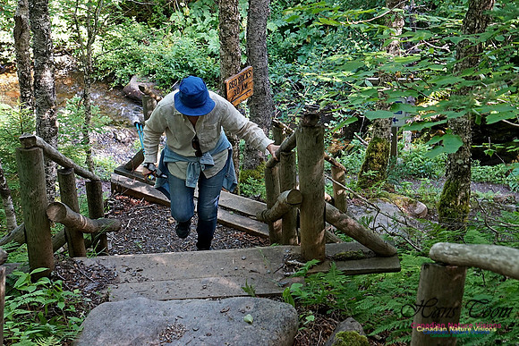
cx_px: 260
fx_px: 1190
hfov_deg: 24.6
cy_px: 173
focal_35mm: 82
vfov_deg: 16.6
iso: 800
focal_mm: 55
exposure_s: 1/30
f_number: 9
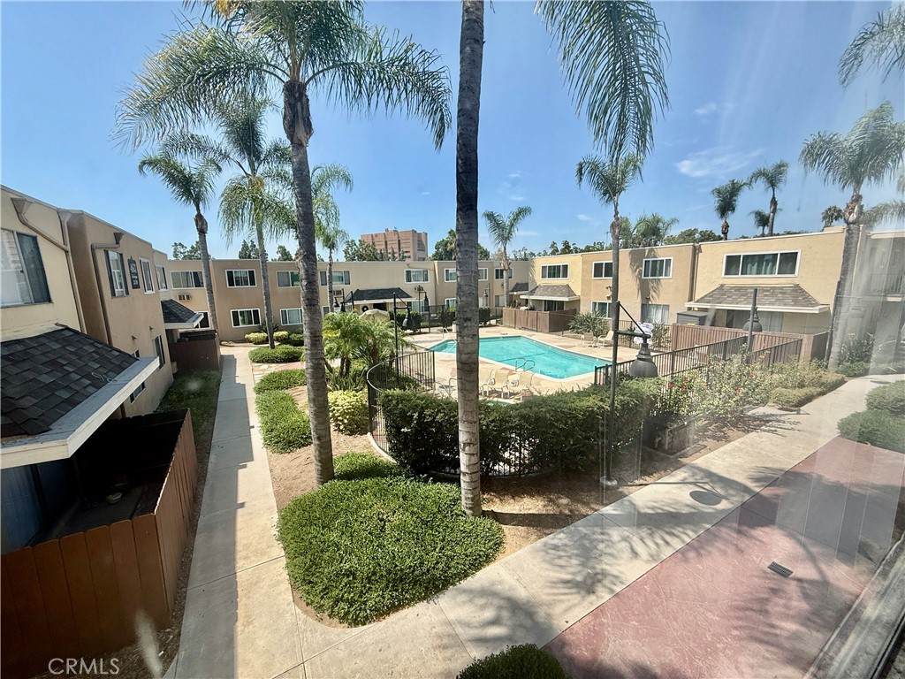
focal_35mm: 14
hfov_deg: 102.1
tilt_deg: -10.1
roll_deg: +1.2
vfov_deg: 85.7
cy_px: 340
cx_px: 452
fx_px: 366
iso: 50
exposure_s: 1/1497
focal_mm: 2.22
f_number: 2.2
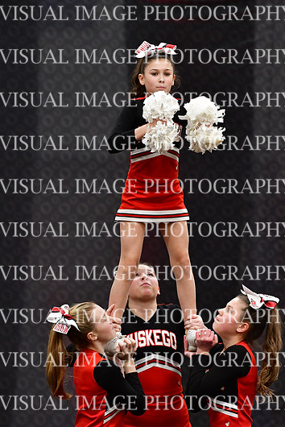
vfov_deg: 6.3
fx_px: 3890
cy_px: 208
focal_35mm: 328
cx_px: 138
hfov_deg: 4.2
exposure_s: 1/500
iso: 4000
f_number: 3.5
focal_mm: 200
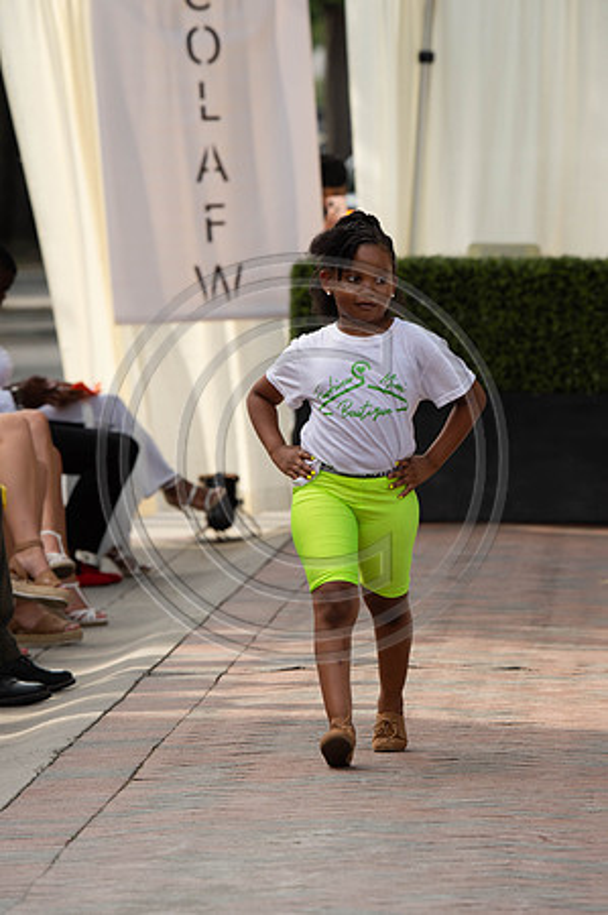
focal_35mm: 150
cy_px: 458
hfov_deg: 9.1
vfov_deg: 13.7
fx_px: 3809
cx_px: 304
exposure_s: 1/160
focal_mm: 150
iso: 400
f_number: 10
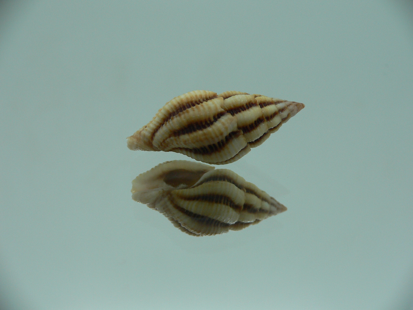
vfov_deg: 40.7
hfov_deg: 52.6
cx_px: 206
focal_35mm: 35
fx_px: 418
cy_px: 155
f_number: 2.8
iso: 80
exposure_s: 1/60
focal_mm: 4.6
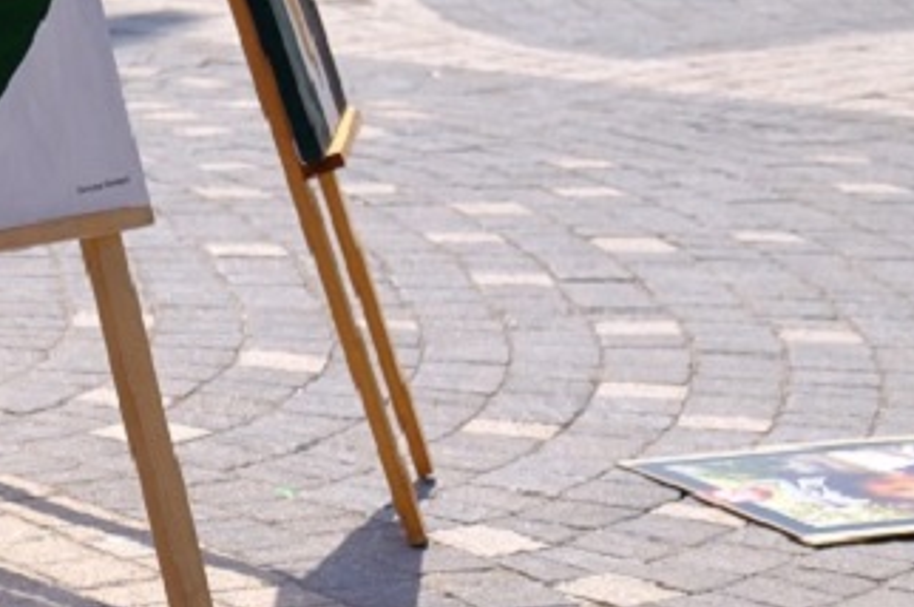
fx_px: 3982
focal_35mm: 157
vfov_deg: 8.7
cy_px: 630
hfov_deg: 12.5
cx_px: -431
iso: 400
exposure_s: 1/2500
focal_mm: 24.7
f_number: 4
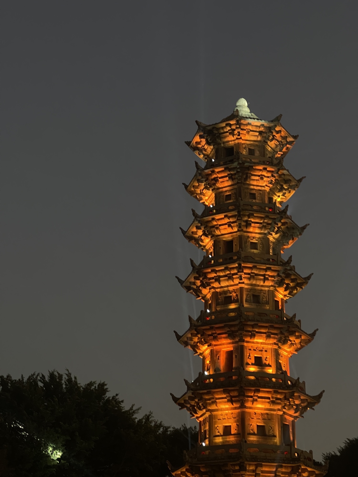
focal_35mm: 64
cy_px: 238
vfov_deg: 30.3
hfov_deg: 22.9
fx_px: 883
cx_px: 179
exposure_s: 1/50
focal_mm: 7.5
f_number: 2.2
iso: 250
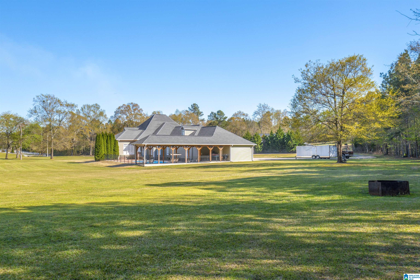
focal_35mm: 28
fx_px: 327
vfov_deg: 46.4
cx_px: 210
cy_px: 140
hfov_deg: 65.5
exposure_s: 1/200
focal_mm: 10.26
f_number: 5
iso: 100
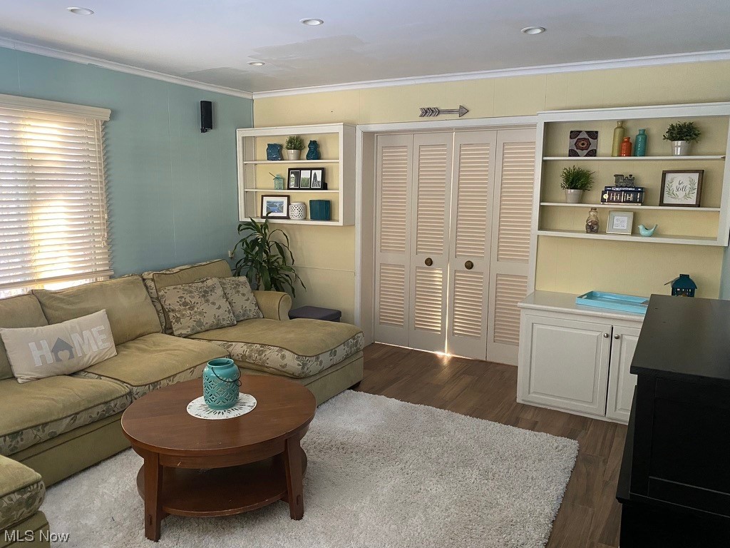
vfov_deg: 53.1
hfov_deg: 67.3
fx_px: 548
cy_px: 274
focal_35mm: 26
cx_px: 365
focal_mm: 4.25
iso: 400
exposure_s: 1/60
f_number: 1.8
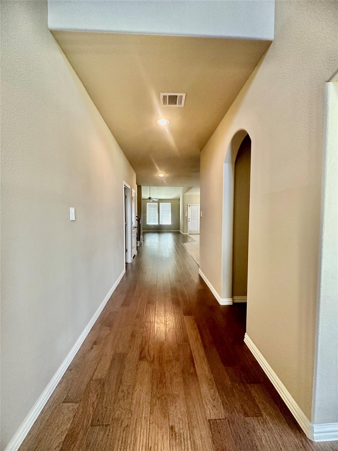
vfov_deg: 102.1
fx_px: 182
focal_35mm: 14
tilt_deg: -2.8
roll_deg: +0.2
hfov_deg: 85.7
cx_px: 169
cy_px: 226
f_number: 2.2
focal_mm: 2.22
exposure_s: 1/60
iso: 400
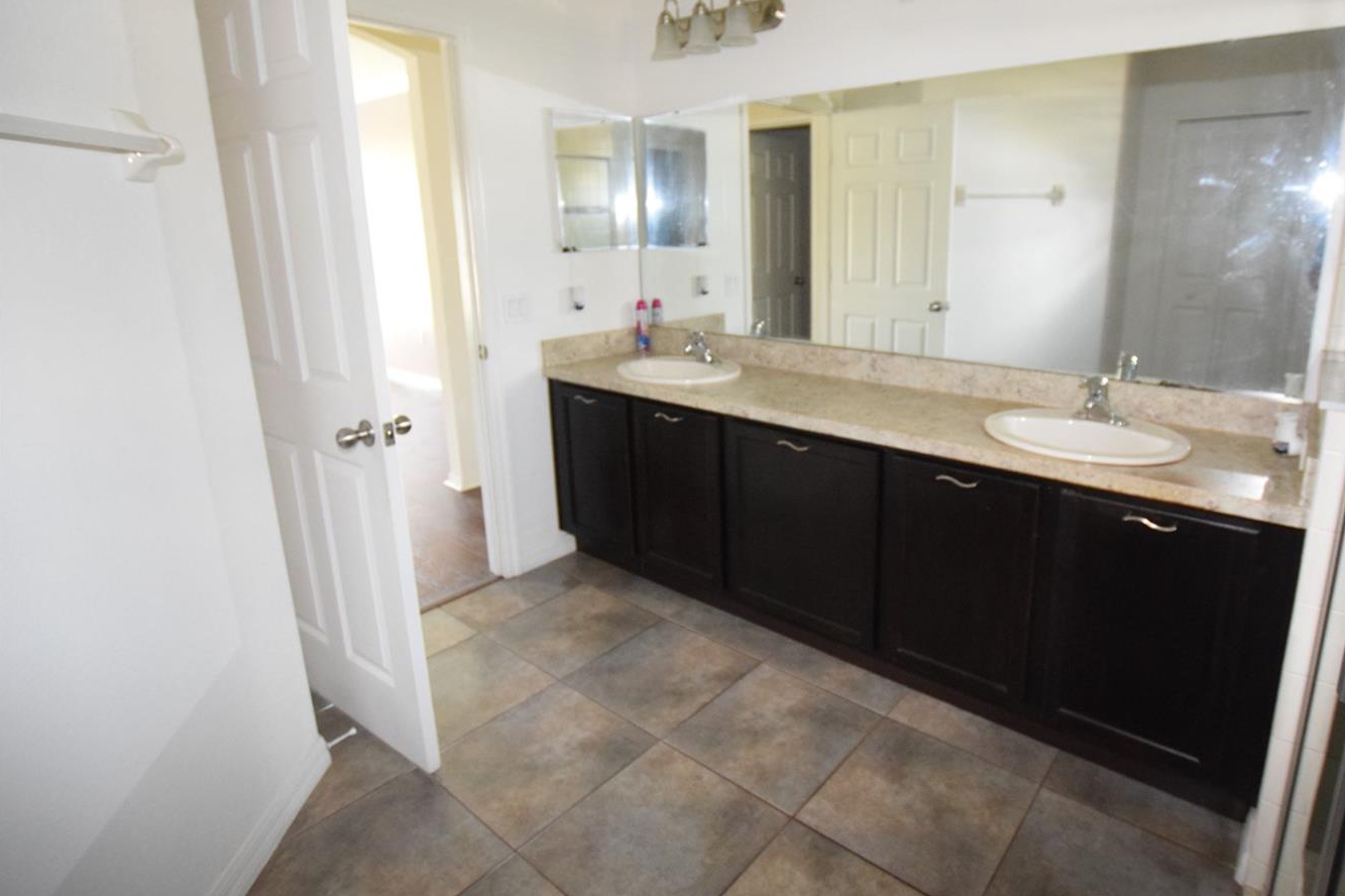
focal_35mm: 18
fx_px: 672
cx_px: 801
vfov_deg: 67.1
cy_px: 395
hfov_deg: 89.0
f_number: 3.5
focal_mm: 10
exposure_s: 1/60
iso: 3200
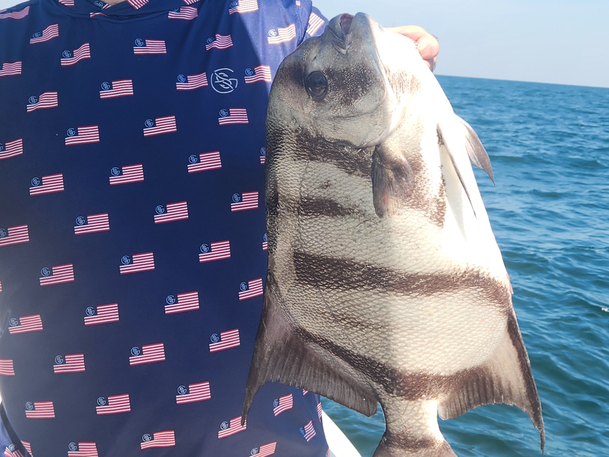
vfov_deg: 24.4
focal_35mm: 60
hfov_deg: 32.2
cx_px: 323
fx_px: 1056
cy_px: 206
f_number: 1.8
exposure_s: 1/786
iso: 20
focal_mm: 5.4
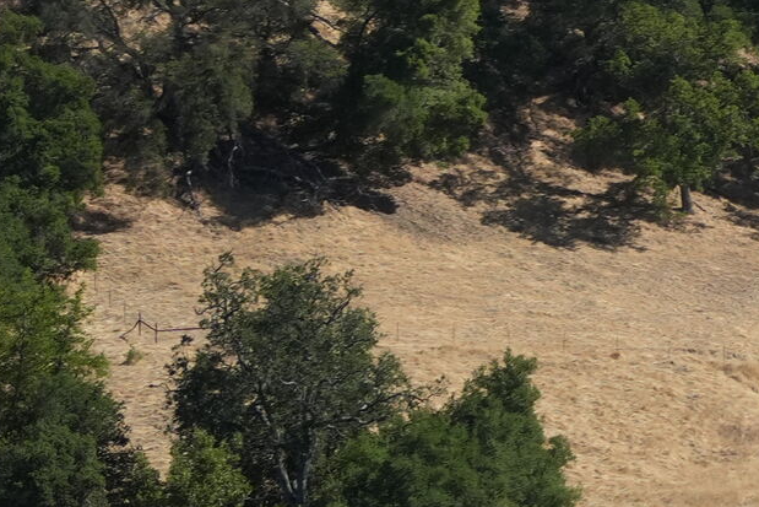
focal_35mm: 349
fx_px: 7359
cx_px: 2243
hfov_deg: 5.5
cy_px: -336
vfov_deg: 3.9
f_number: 4.5
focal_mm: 50
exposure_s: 1/2500
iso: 500
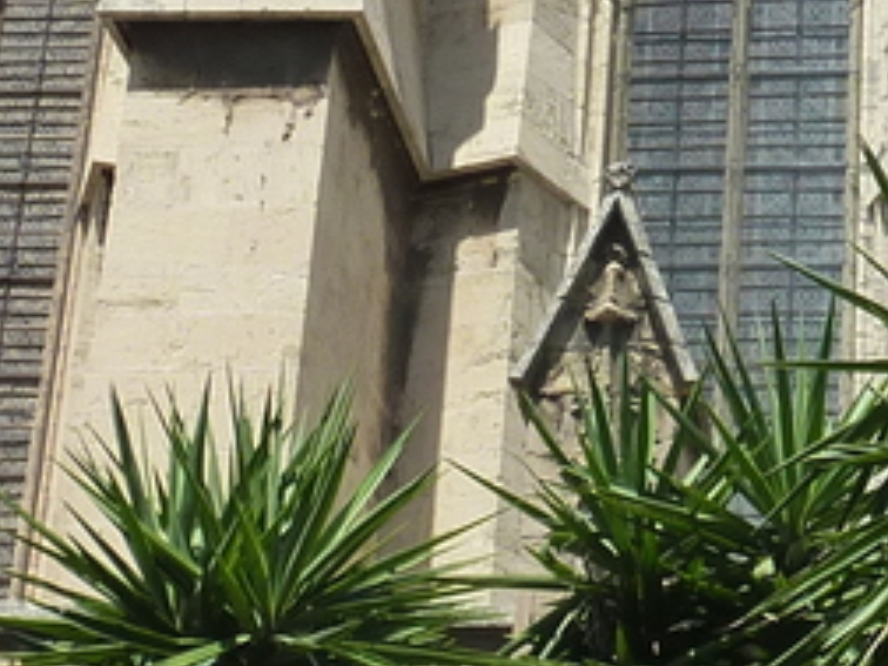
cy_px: 187
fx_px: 3053
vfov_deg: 12.4
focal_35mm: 119
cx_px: 937
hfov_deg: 16.1
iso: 125
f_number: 4.5
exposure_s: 1/500
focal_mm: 4.1
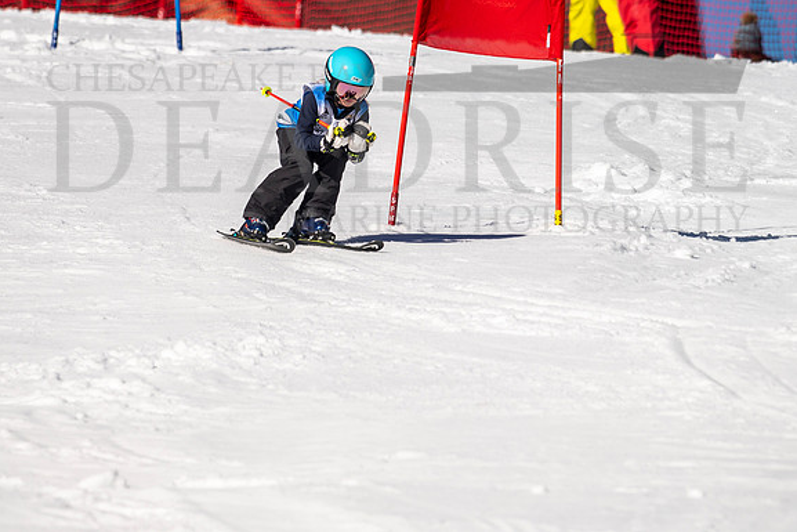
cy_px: 182
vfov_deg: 1.6
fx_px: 19132
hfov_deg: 2.4
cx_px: 252
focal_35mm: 864
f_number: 8
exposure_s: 1/2000
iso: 200
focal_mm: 560
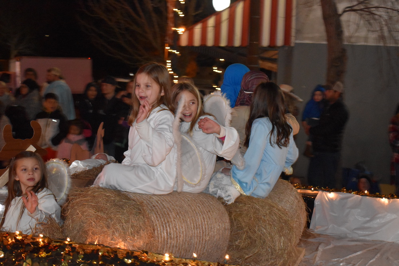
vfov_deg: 23.8
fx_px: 632
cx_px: 200
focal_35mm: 57
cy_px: 133
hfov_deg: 35.0
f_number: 4.8
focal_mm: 38
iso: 4500
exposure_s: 1/60
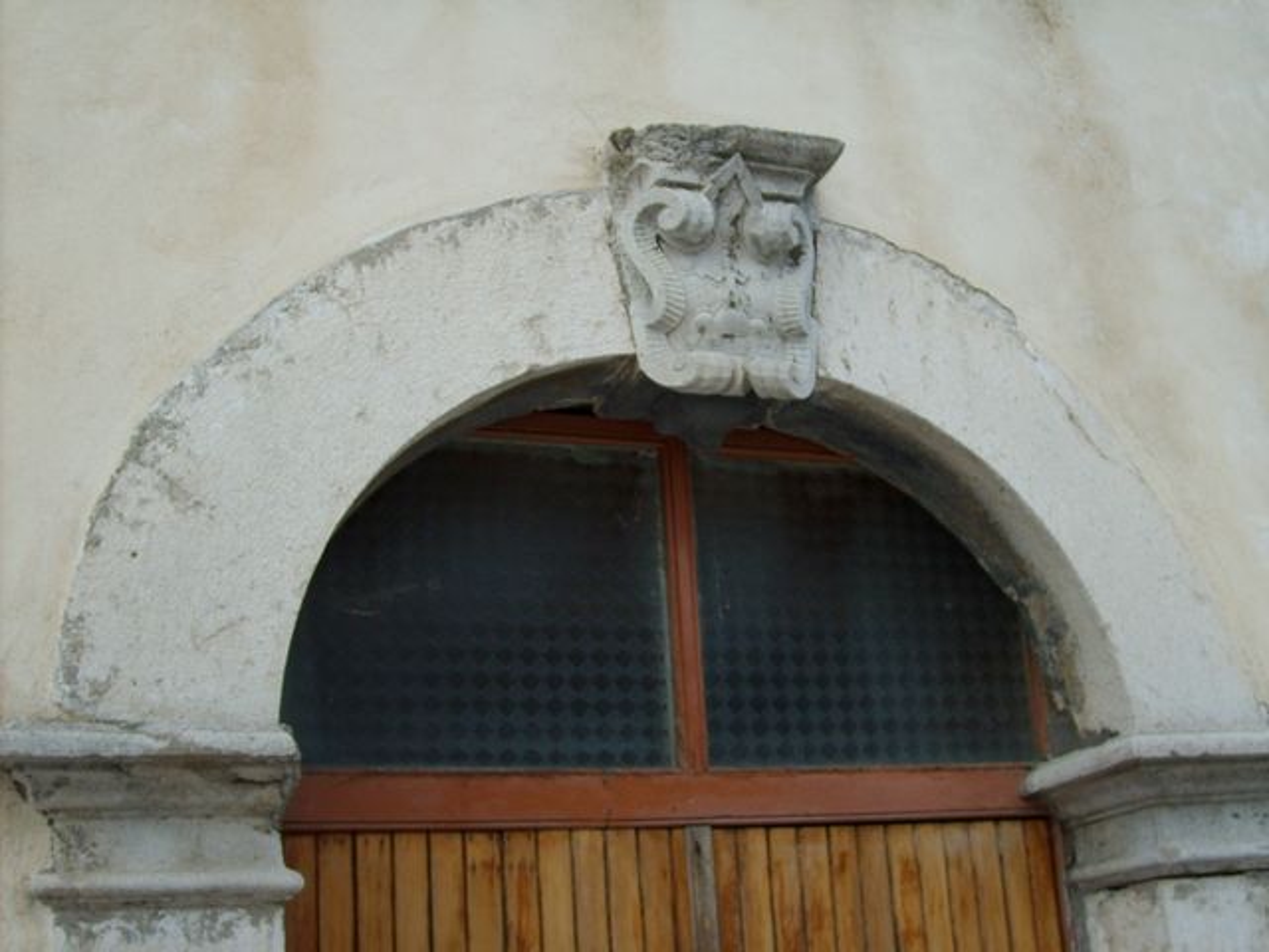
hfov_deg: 43.9
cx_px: 634
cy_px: 476
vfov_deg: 33.6
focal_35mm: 43
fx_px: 1576
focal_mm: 7.2
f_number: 3
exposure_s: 1/750
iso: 50
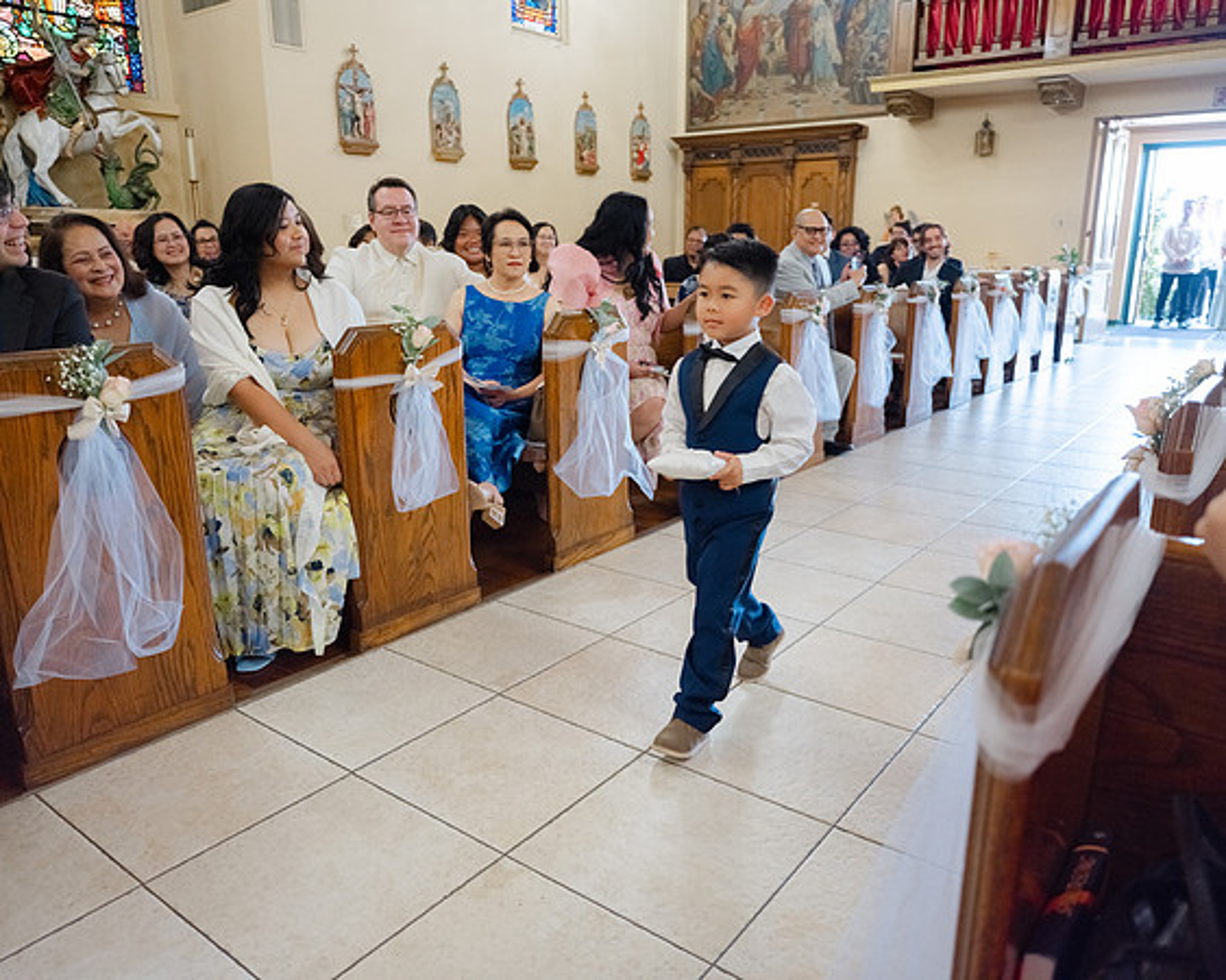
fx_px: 906
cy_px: 490
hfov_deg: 68.2
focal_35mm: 25
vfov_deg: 56.8
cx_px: 613
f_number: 3.5
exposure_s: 1/160
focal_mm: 30
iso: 6400
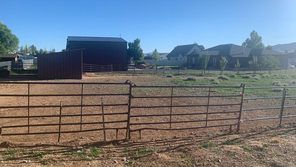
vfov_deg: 40.1
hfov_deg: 66.0
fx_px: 228
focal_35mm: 29
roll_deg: -0.1
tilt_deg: -4.4
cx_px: 147
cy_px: 70
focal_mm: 4.25
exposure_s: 1/1992
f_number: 1.8
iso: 25
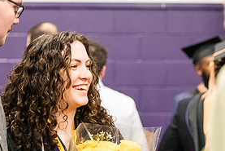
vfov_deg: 7.7
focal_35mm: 178
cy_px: 124
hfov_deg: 11.5
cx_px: 84
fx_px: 1113
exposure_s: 1/200
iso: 4000
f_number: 3.2
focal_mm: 85
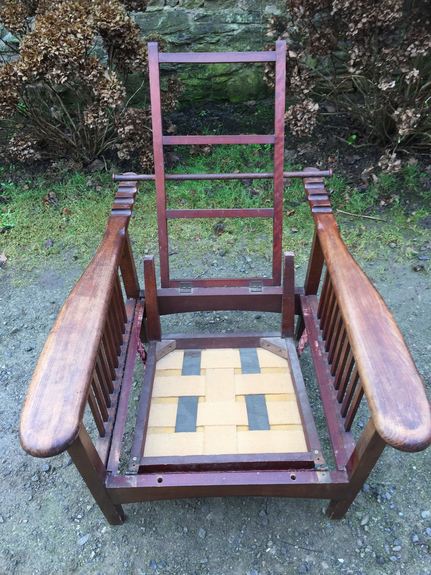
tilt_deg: -43.7
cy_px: 288
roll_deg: +1.5
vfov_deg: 61.7
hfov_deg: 48.2
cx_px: 216
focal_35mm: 29
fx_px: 481
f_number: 2.2
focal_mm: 4.15
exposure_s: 1/100
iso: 50
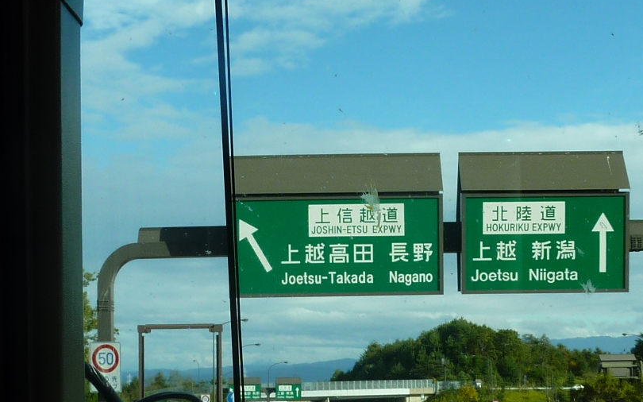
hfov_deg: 30.6
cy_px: 249
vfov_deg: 19.4
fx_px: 1174
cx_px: 336
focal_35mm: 67
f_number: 4.5
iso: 80
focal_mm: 4.1
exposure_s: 1/400
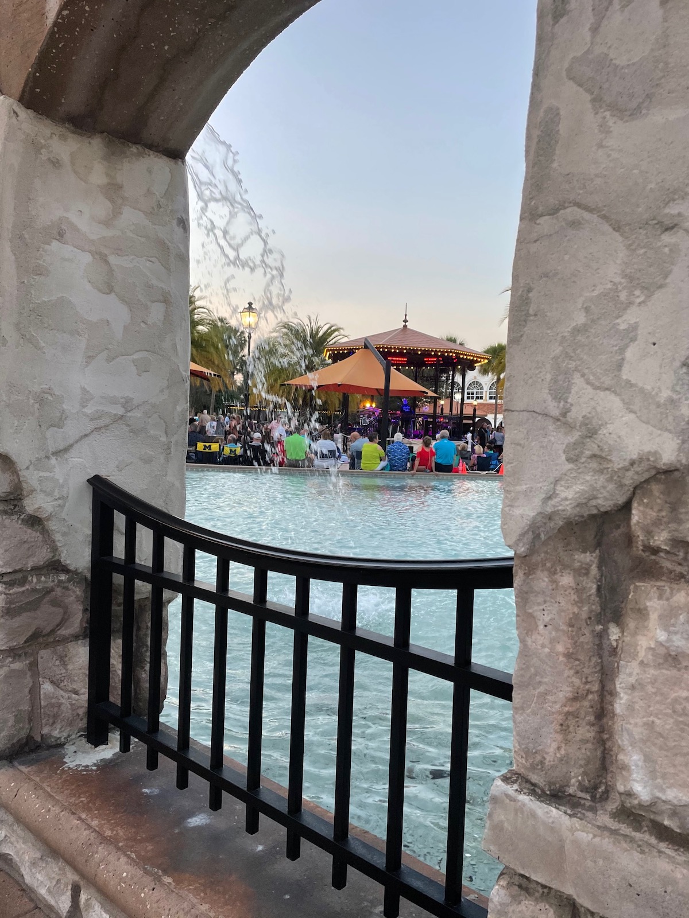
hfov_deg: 53.1
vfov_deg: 67.3
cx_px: 344
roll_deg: -1.7
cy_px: 459
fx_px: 690
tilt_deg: -2.7
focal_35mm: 26
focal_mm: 4.2
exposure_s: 1/120
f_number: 1.6
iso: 80
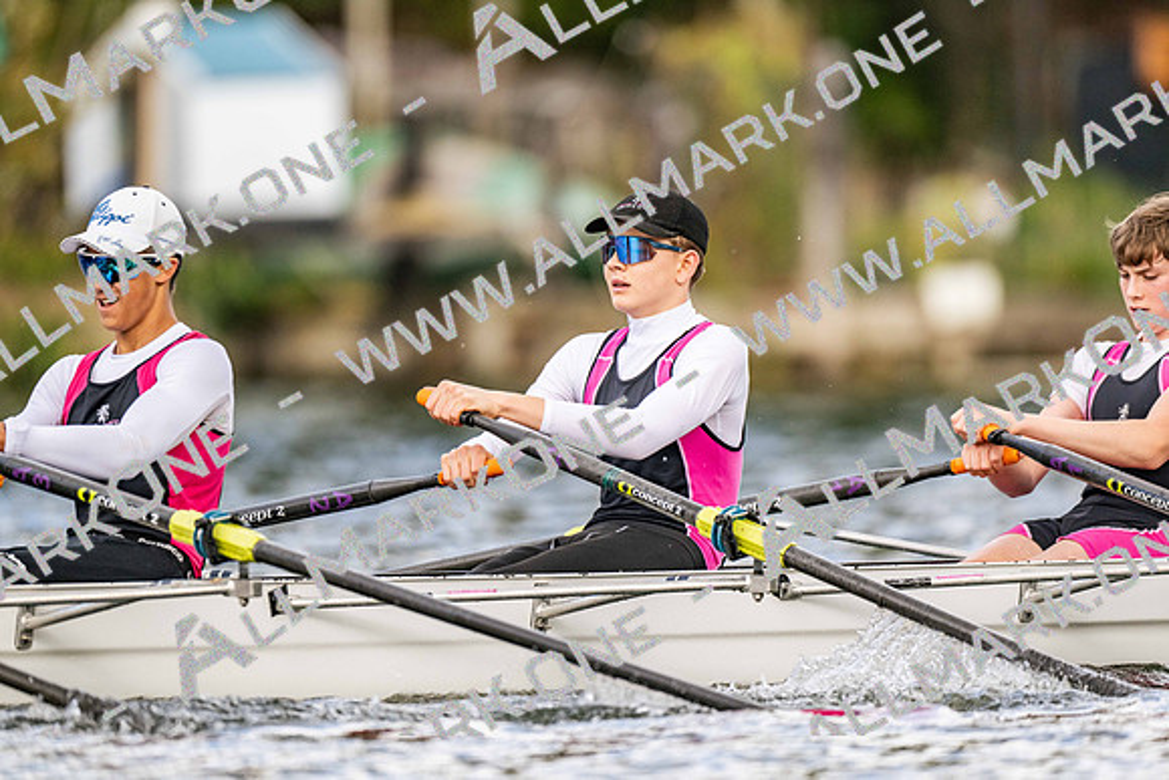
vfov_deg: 2.3
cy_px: 390
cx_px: 584
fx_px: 19497
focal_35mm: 600
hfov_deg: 3.4
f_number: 4
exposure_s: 1/2500
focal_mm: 600
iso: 900
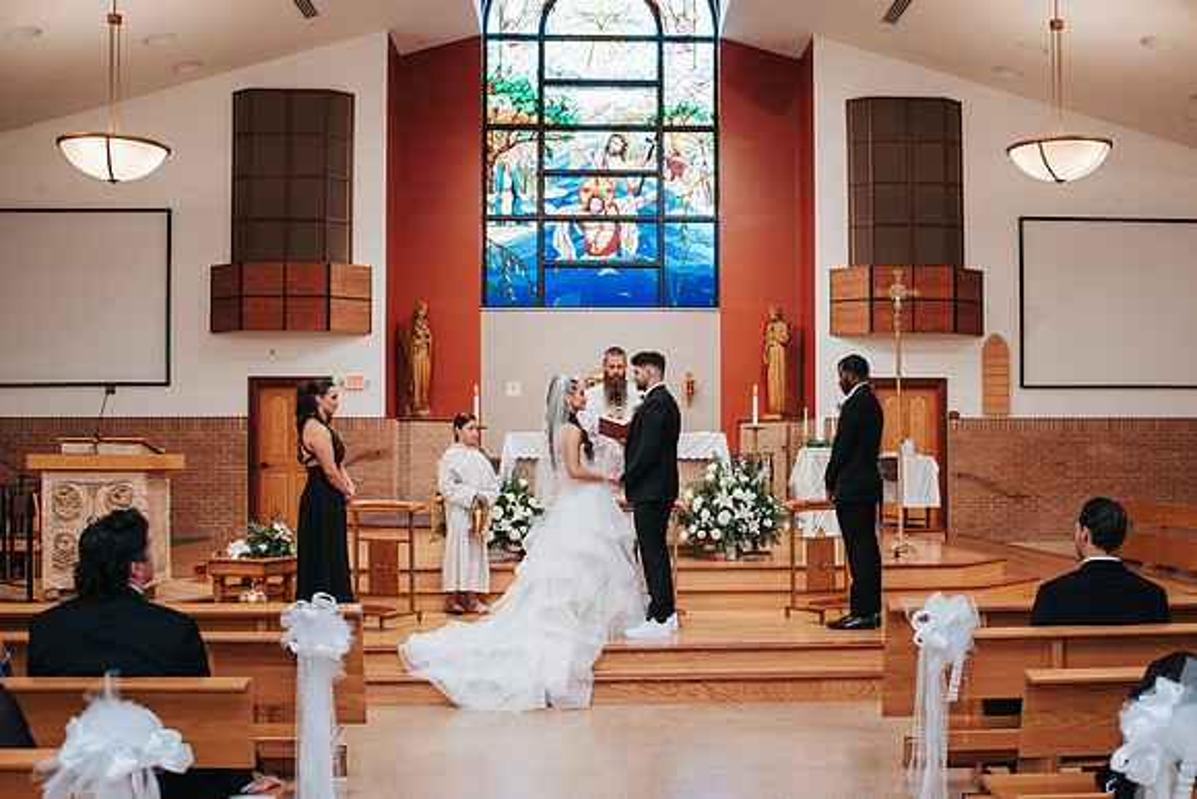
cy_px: 448
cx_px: 671
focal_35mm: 41
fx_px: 1365
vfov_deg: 32.6
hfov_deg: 47.3
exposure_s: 1/125
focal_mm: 35
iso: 500
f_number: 2.8
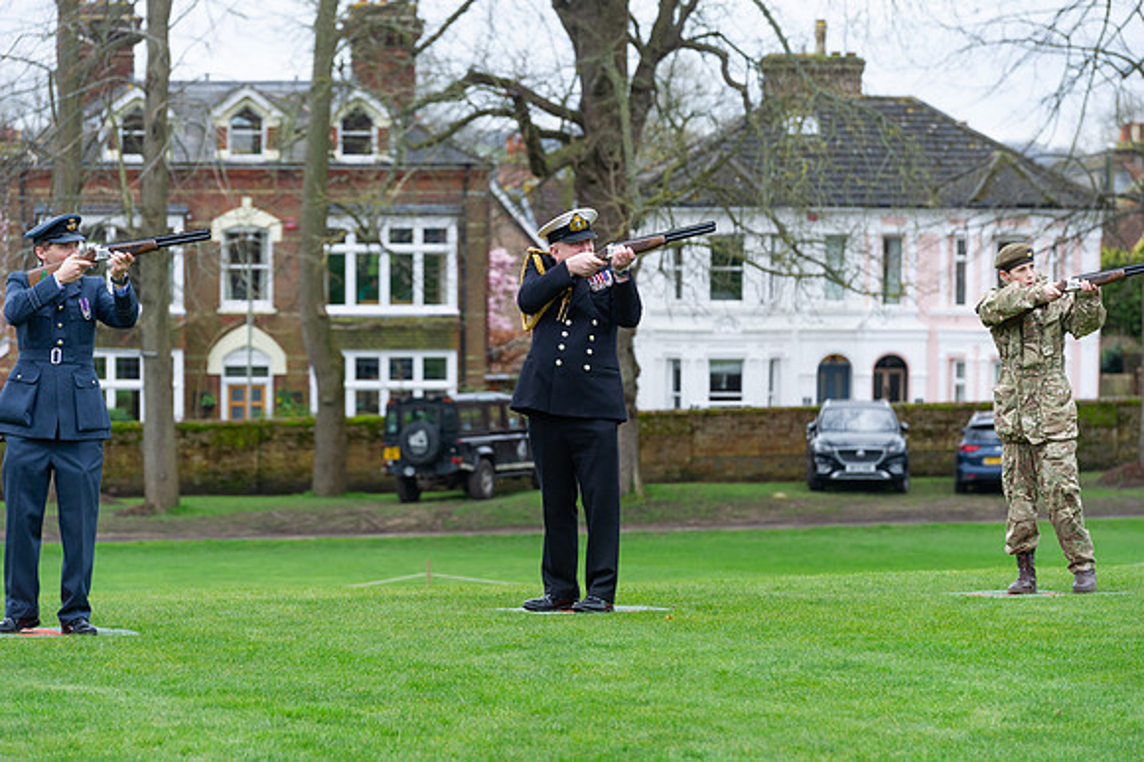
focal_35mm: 205
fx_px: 6497
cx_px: 579
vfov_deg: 6.7
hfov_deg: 10.1
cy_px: 381
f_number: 6.3
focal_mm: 200
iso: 720
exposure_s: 1/250
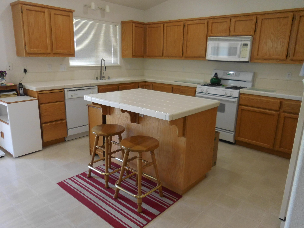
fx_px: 220
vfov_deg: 54.9
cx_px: 152
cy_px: 114
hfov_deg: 69.4
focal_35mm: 25
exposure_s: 1/30
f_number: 3.3
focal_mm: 4.5
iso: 280
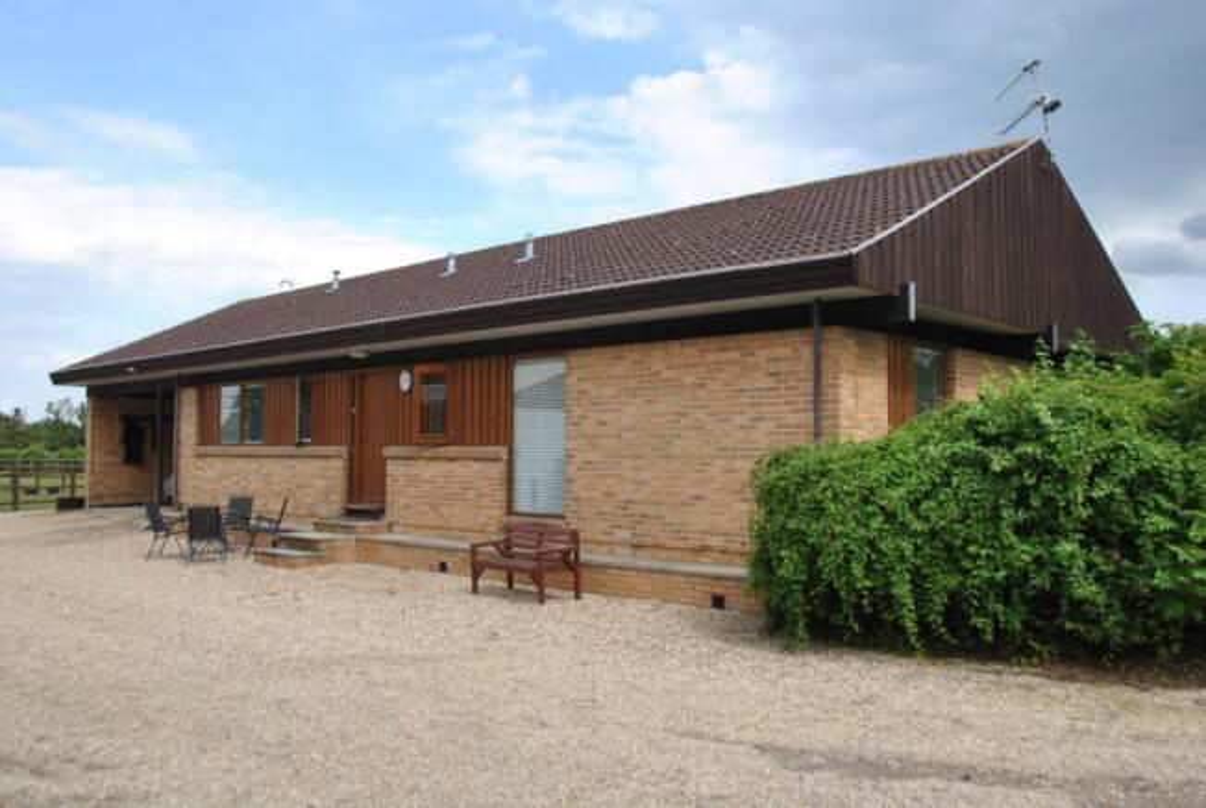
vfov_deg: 43.8
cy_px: 404
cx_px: 603
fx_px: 1007
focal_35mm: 30
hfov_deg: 61.8
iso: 100
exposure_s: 1/200
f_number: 7.1
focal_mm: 20
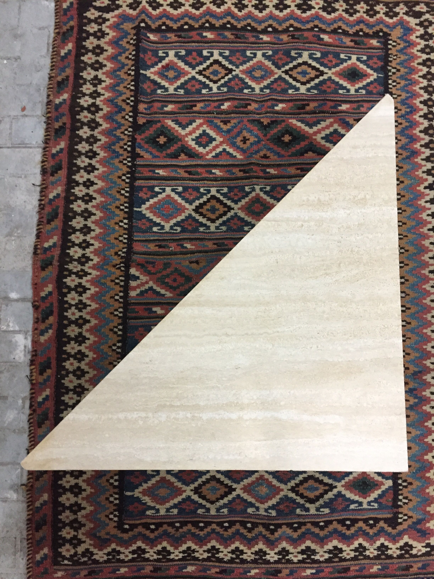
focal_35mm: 29
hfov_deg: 48.2
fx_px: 485
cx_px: 217
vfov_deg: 61.7
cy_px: 290
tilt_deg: -81.7
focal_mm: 4.15
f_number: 2.2
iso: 250
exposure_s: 1/33
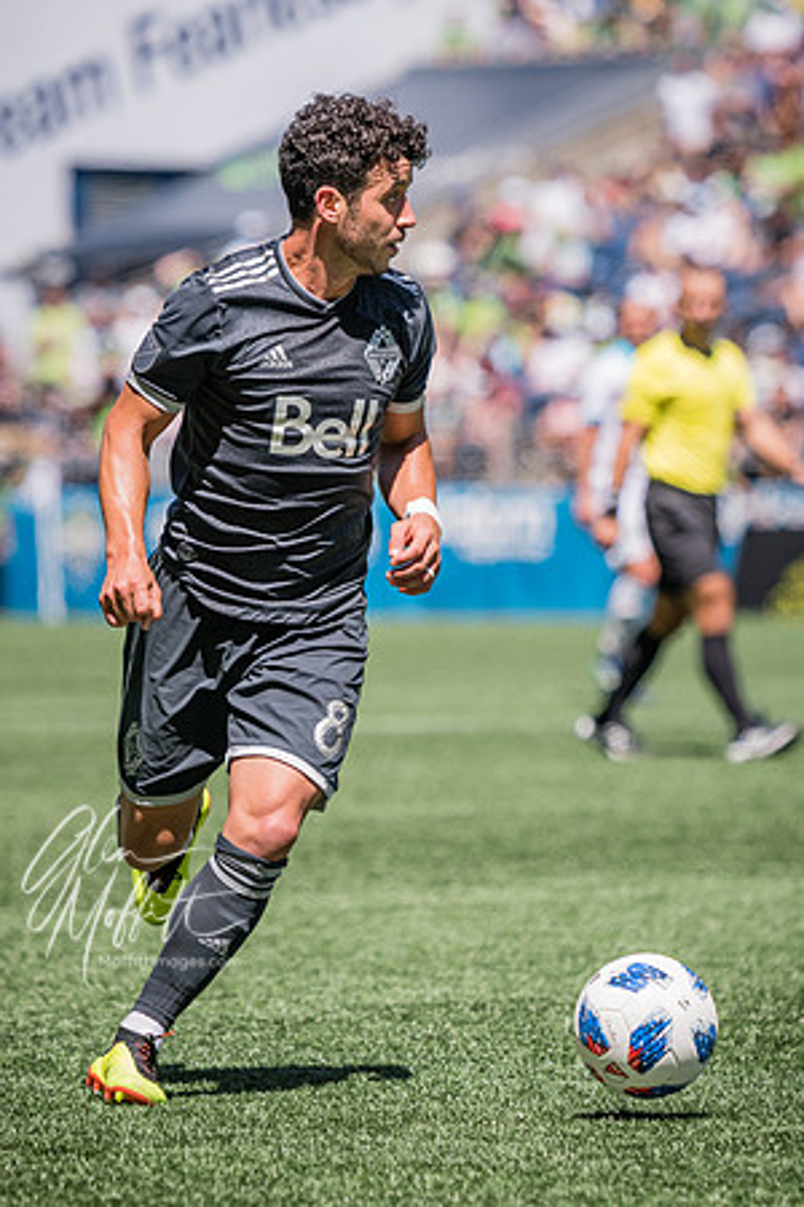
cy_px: 649
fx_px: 13068
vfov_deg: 5.3
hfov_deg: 3.5
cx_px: 411
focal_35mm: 390
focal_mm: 200
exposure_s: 1/2500
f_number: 3.2
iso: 180
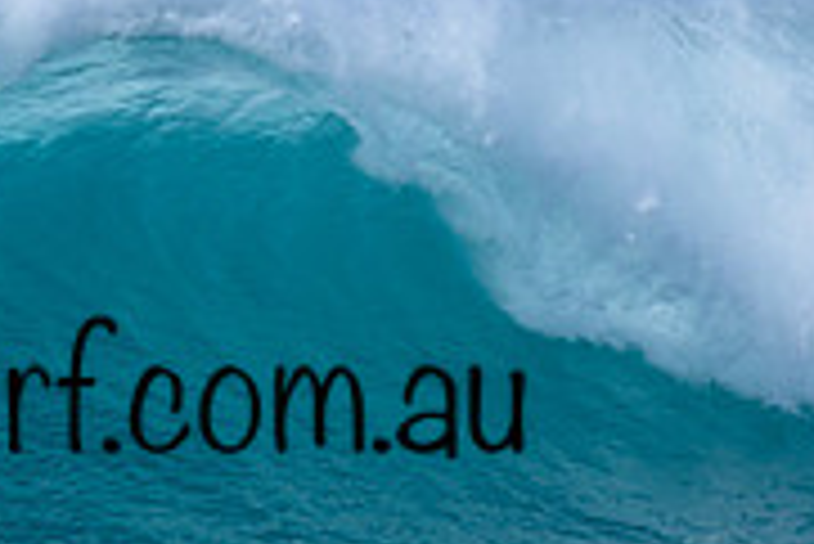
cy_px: 348
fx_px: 40573
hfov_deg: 1.1
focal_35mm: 1793
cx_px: 49
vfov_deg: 0.8
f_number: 8
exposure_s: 1/1600
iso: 400
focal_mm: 560
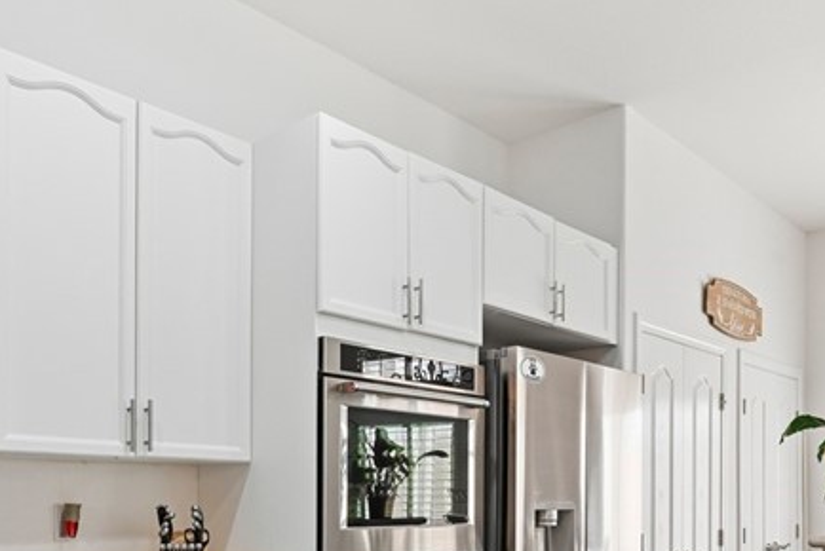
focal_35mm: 35
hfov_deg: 54.4
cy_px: 502
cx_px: 435
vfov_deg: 35.5
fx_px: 803
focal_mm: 14
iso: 500
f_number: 10
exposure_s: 1/160
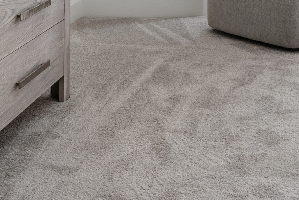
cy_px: -118
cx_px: 283
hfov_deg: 25.0
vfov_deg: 15.8
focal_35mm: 78
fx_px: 648
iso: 800
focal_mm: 21
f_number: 8
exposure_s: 1/400
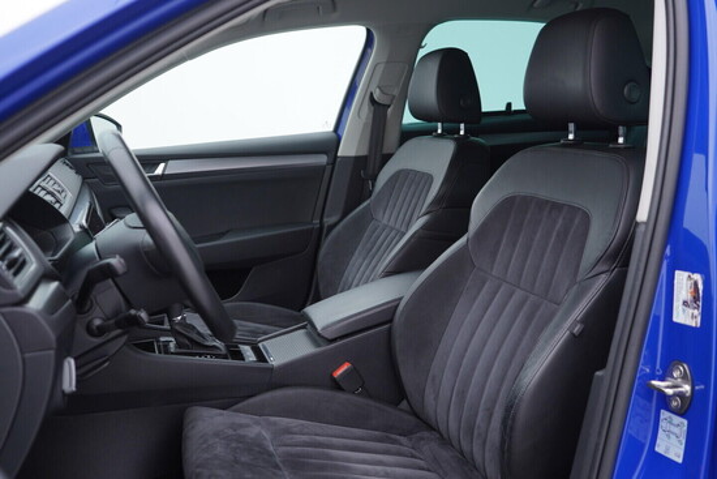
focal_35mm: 36
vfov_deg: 36.9
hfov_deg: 53.1
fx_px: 717
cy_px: 240
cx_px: 358
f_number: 3.2
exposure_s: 1/50
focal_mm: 24
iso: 125
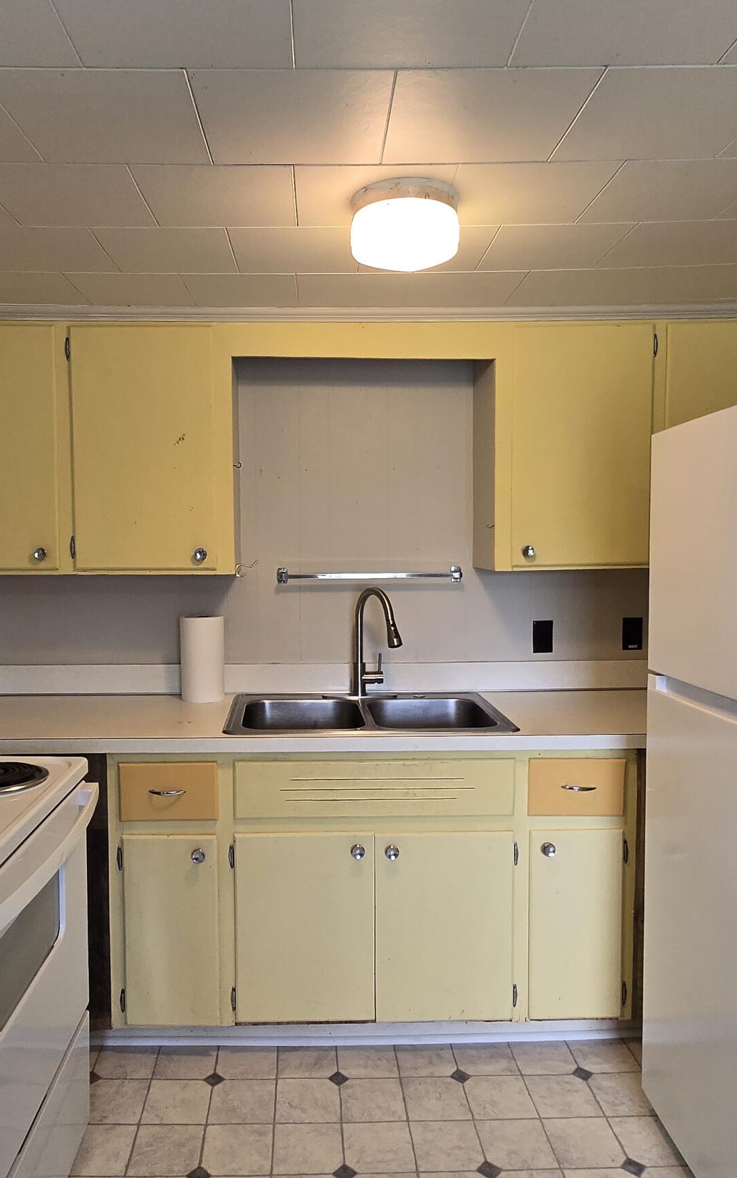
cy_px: 586
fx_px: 771
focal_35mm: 24
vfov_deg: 74.8
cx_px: 329
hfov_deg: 51.0
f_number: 2.2
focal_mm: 1.7
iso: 100
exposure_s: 1/60
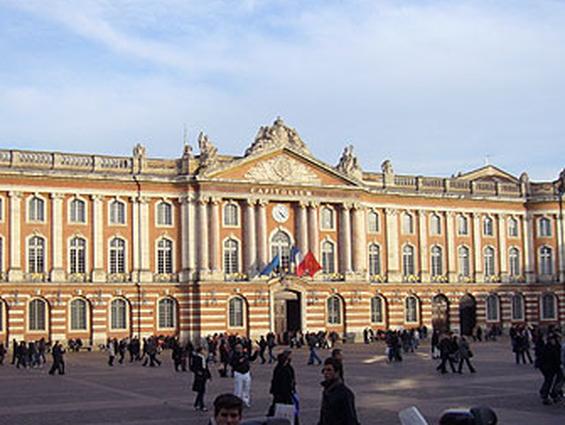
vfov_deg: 30.8
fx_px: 768
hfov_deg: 40.3
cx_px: 236
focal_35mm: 47
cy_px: 260
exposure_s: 1/200
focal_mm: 5.8
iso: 80
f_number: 5.6
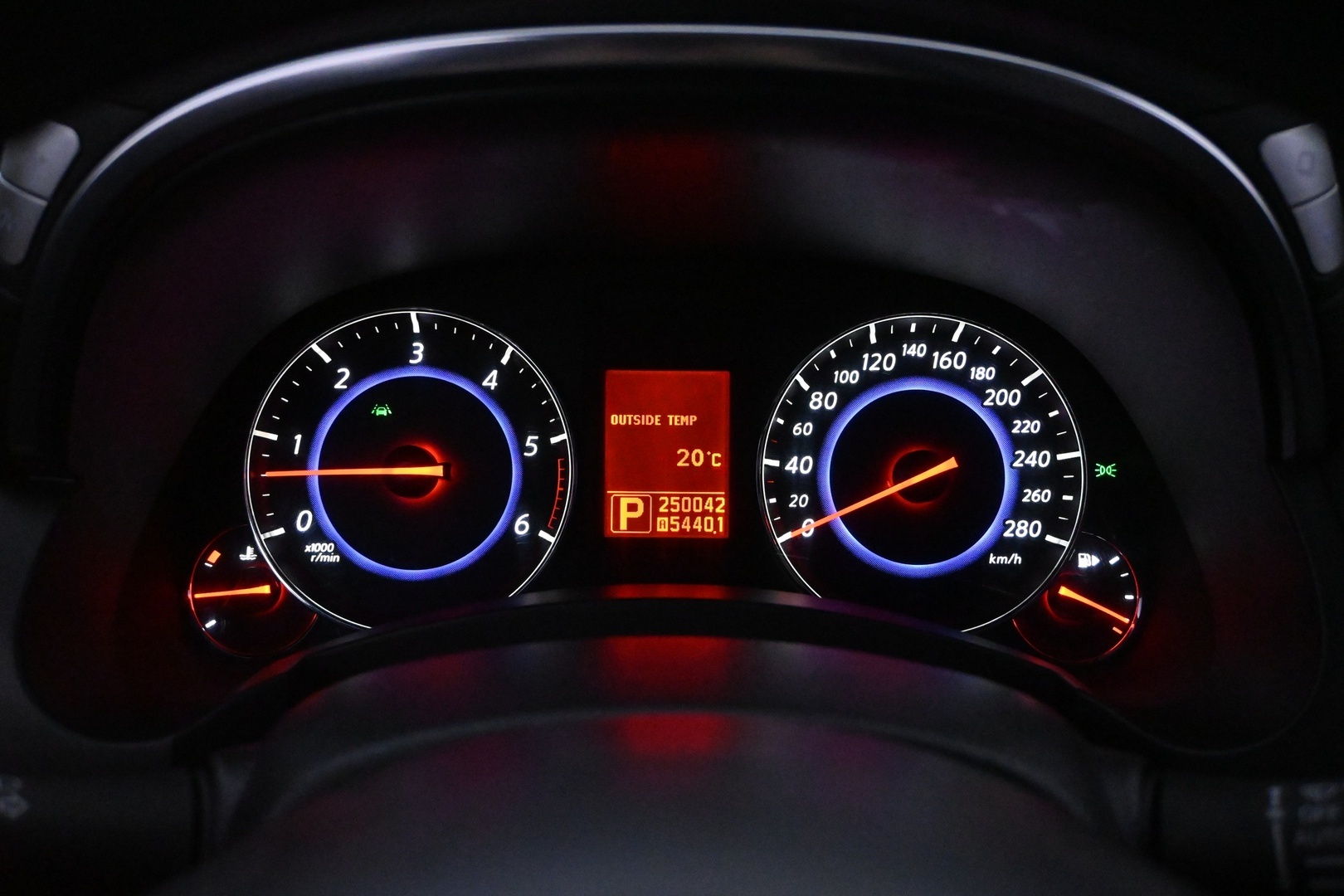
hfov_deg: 55.1
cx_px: 672
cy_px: 448
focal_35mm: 34
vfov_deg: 38.4
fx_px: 1288
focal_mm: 23
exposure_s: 1/200
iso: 10000
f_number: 4.2
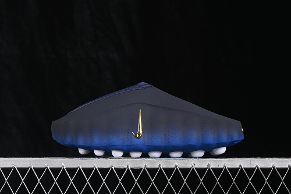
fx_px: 606
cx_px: 146
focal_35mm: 75
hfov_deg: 27.0
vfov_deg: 18.2
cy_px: 97
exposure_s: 1/60
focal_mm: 50
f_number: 6.3
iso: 160
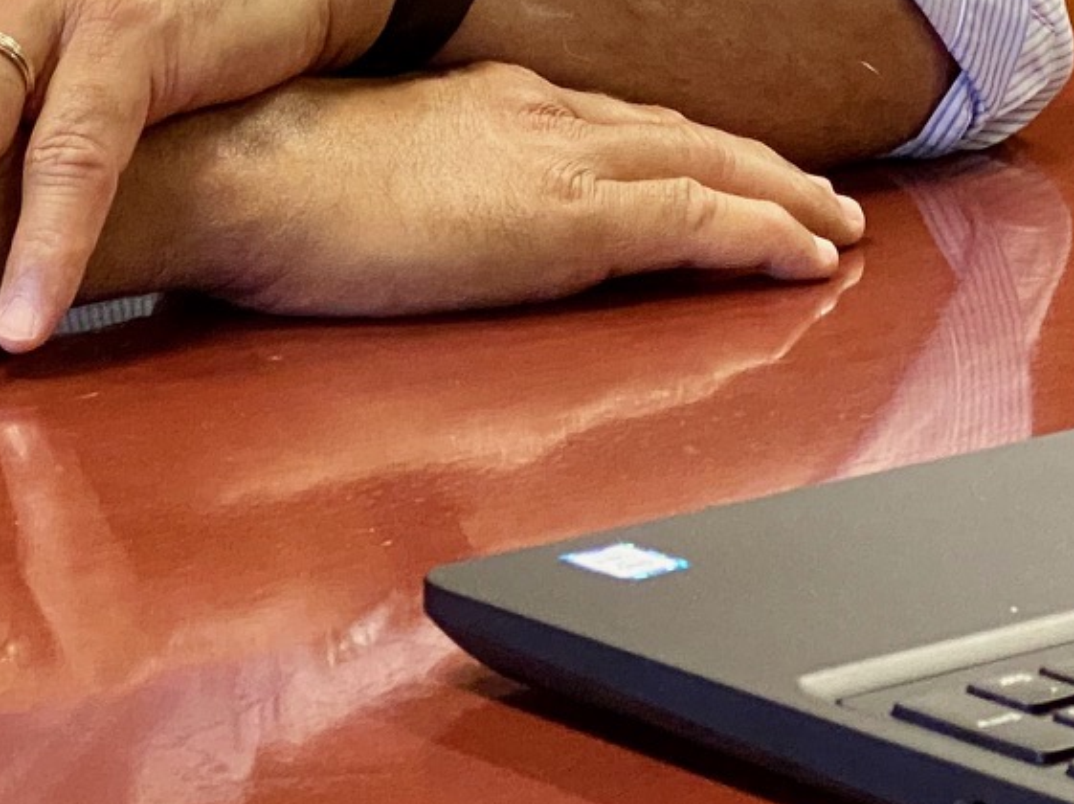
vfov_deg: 7.7
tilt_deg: -3.6
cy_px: -584
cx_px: 61
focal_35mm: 187
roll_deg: -1.1
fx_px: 5798
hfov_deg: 10.5
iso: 250
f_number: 2
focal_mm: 6
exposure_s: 1/50
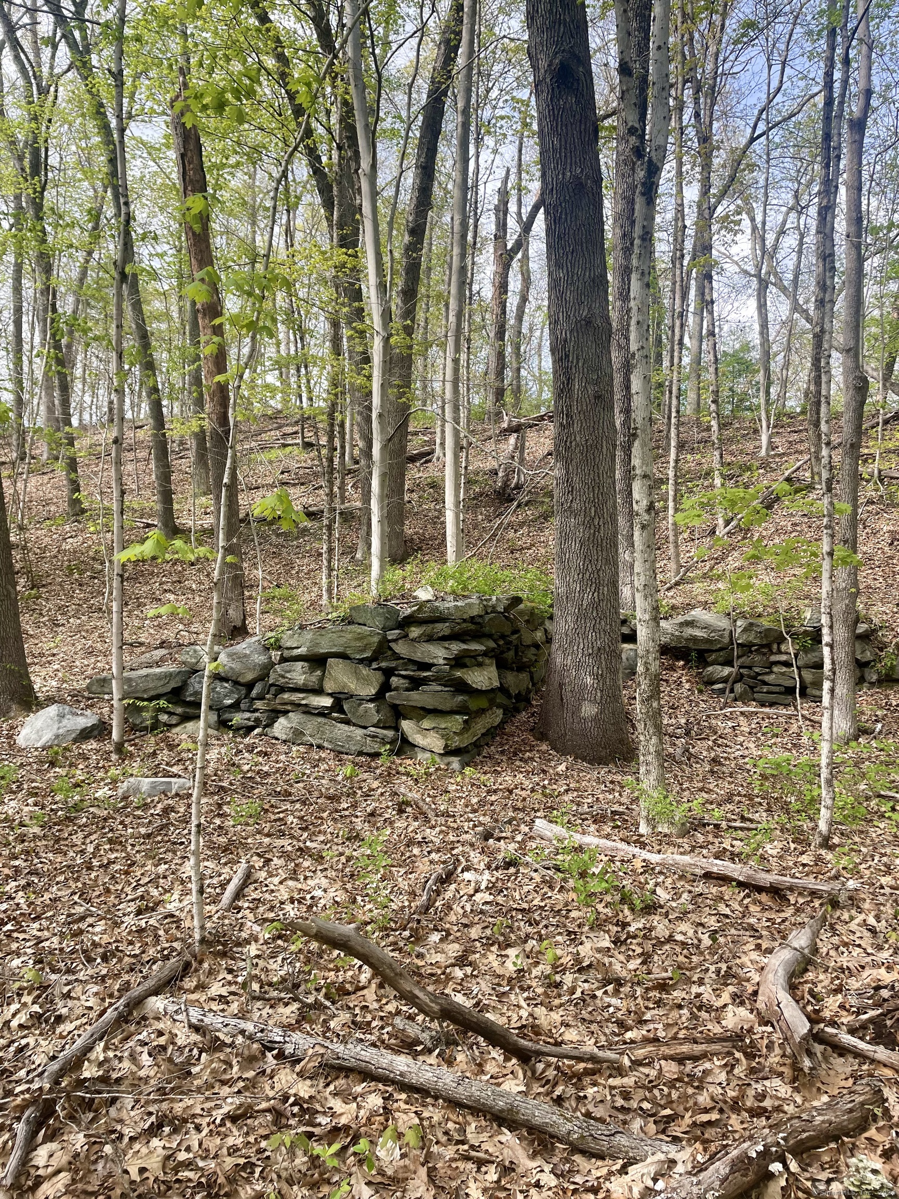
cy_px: 600
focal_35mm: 26
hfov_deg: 53.1
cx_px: 450
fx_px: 900
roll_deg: -1.2
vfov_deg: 67.3
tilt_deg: +2.5
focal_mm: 4.2
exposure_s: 1/496
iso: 32
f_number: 1.6
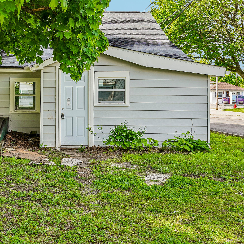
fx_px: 415
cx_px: 37
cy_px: 93
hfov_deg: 31.6
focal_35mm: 52
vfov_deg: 32.7
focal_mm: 31
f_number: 8
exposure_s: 1/60
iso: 100
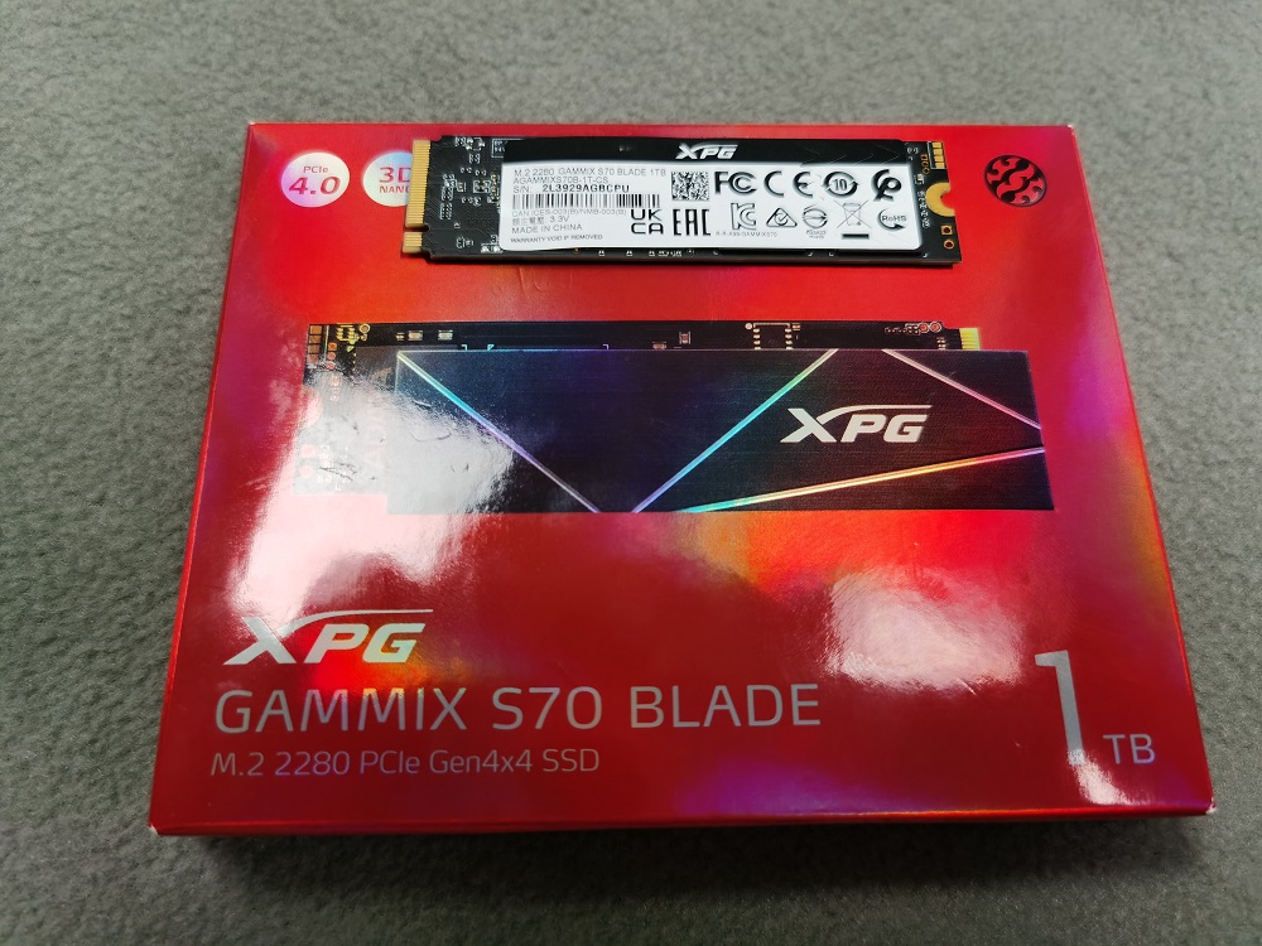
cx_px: 631
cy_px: 473
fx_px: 984
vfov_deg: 51.4
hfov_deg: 65.3
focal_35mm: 27
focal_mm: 5.56
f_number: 1.6
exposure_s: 1/100
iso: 64
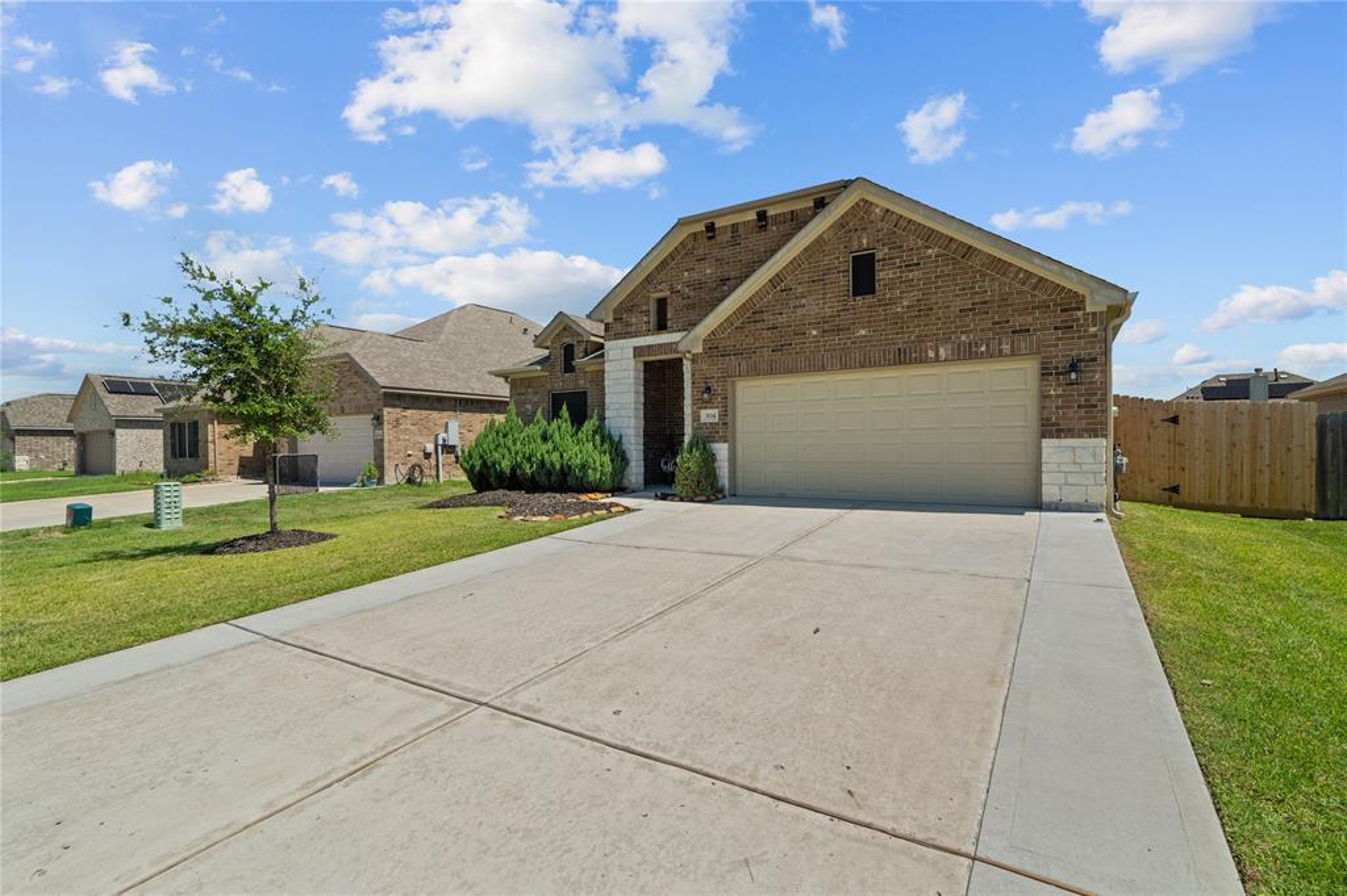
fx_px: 598
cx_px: 674
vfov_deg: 73.7
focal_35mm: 16
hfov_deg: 96.8
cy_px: 448
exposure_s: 1/500
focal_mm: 16
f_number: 8
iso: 2000
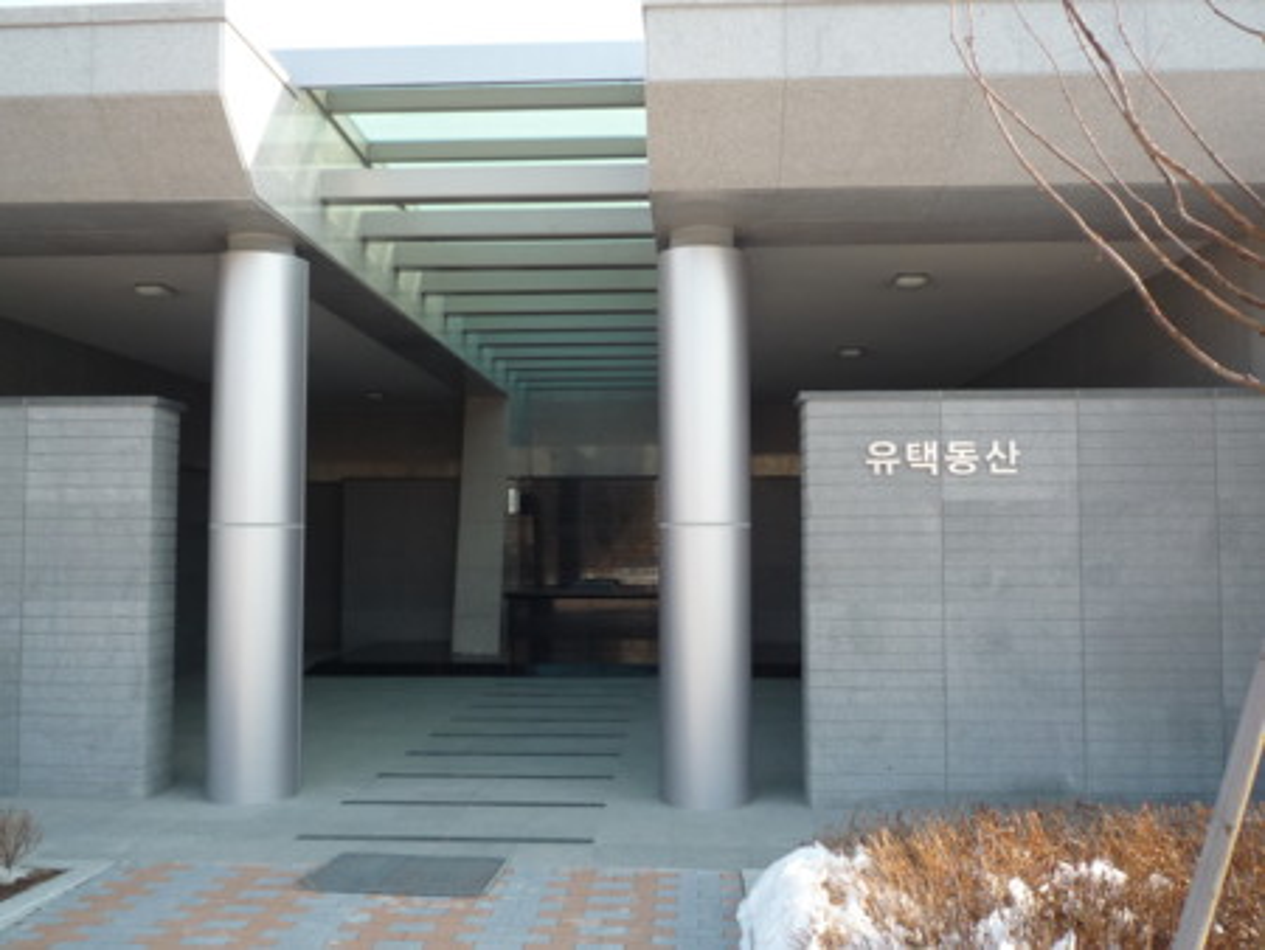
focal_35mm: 31
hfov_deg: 58.3
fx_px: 1133
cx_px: 632
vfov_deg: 45.5
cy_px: 475
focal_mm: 4.4
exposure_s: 1/250
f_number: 2.8
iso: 100
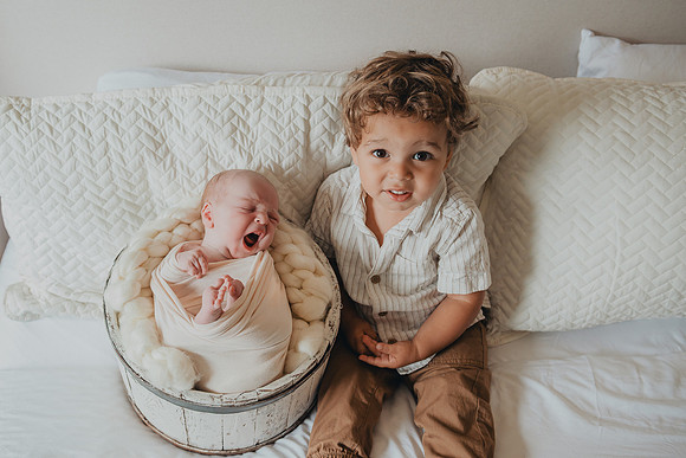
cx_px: 293
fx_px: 716
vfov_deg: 35.5
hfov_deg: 51.0
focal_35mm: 38
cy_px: 220
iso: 2000
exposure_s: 1/250
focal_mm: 32
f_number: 3.5
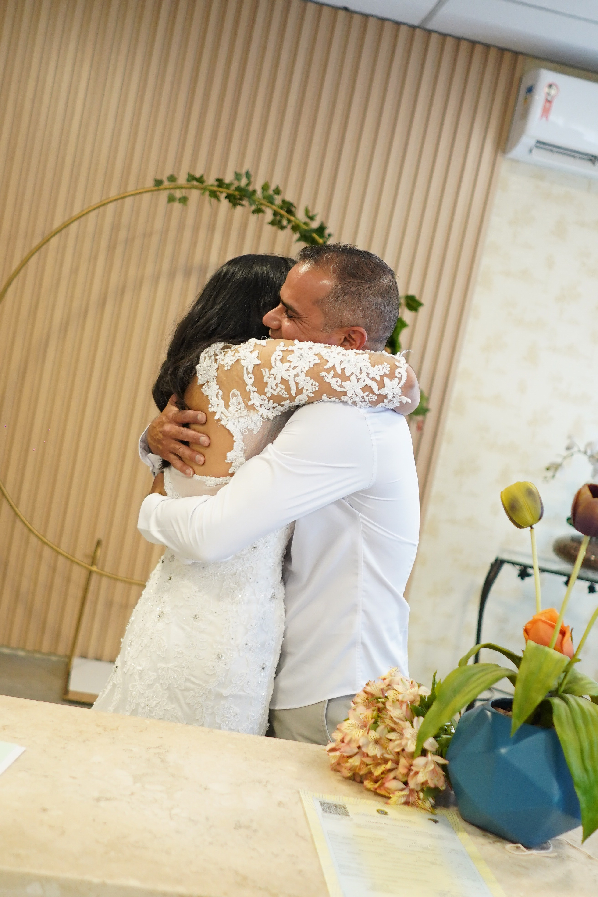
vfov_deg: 46.4
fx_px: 1046
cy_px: 448
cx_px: 299
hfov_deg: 31.9
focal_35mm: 42
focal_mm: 28
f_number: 2
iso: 1600
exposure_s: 1/200
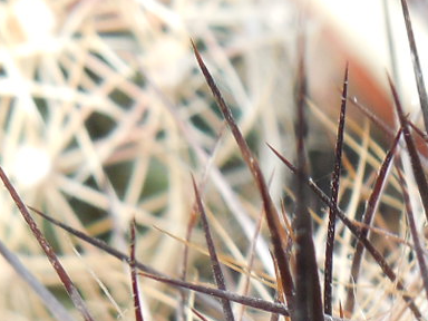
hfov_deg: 14.9
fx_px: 1595
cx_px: 474
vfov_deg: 10.5
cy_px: 648
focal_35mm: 129
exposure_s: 1/80
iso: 125
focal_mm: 5.6
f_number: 3.6
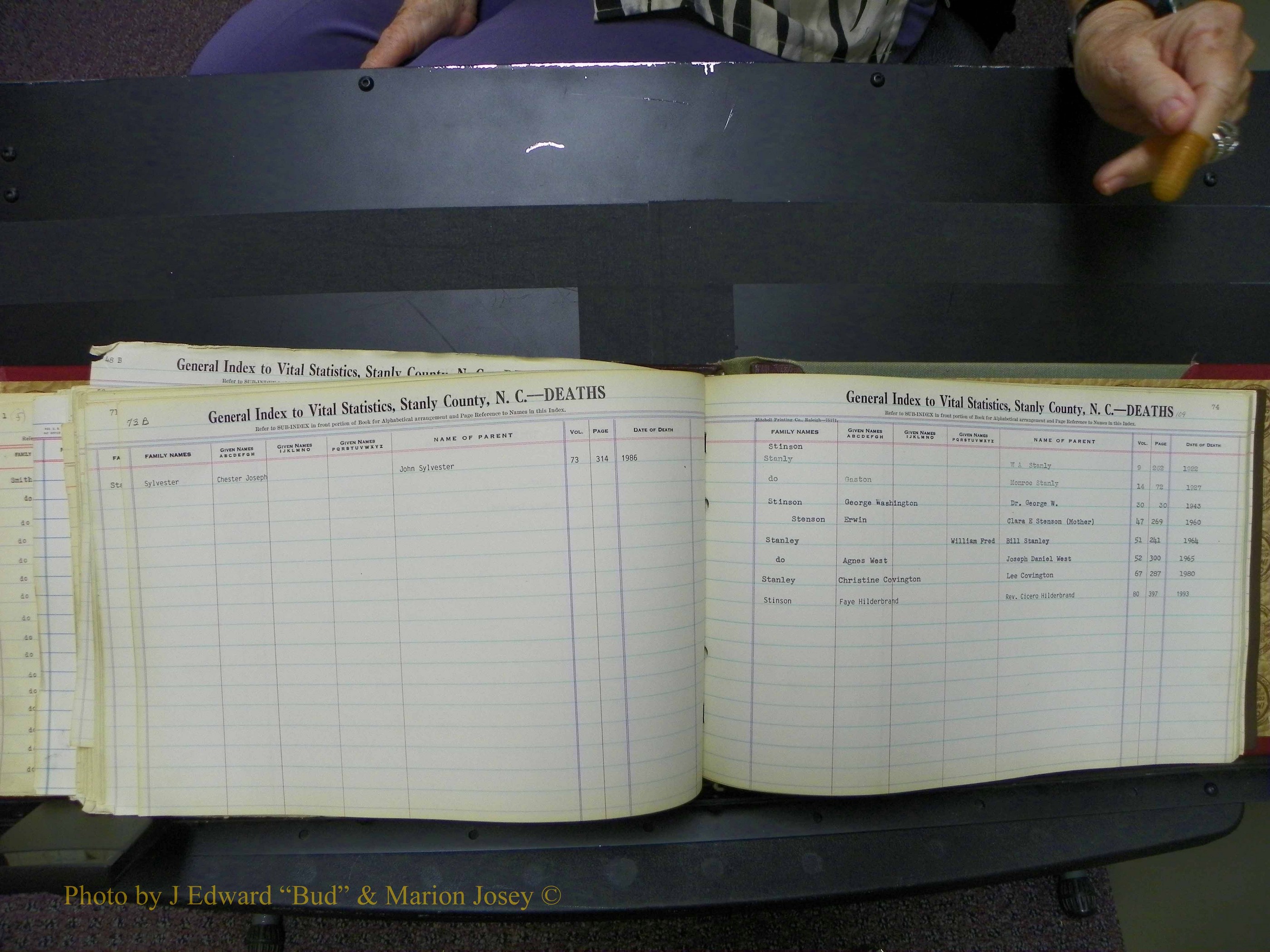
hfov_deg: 67.3
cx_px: 635
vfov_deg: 53.1
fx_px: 954
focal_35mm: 26
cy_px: 476
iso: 100
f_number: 2.8
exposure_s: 1/30
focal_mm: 4.6
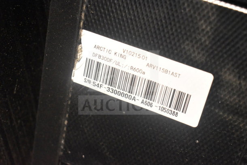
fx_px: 432
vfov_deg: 21.6
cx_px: 124
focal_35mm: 63
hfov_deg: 31.9
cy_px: 82
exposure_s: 1/60
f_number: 5
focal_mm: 42
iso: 8000
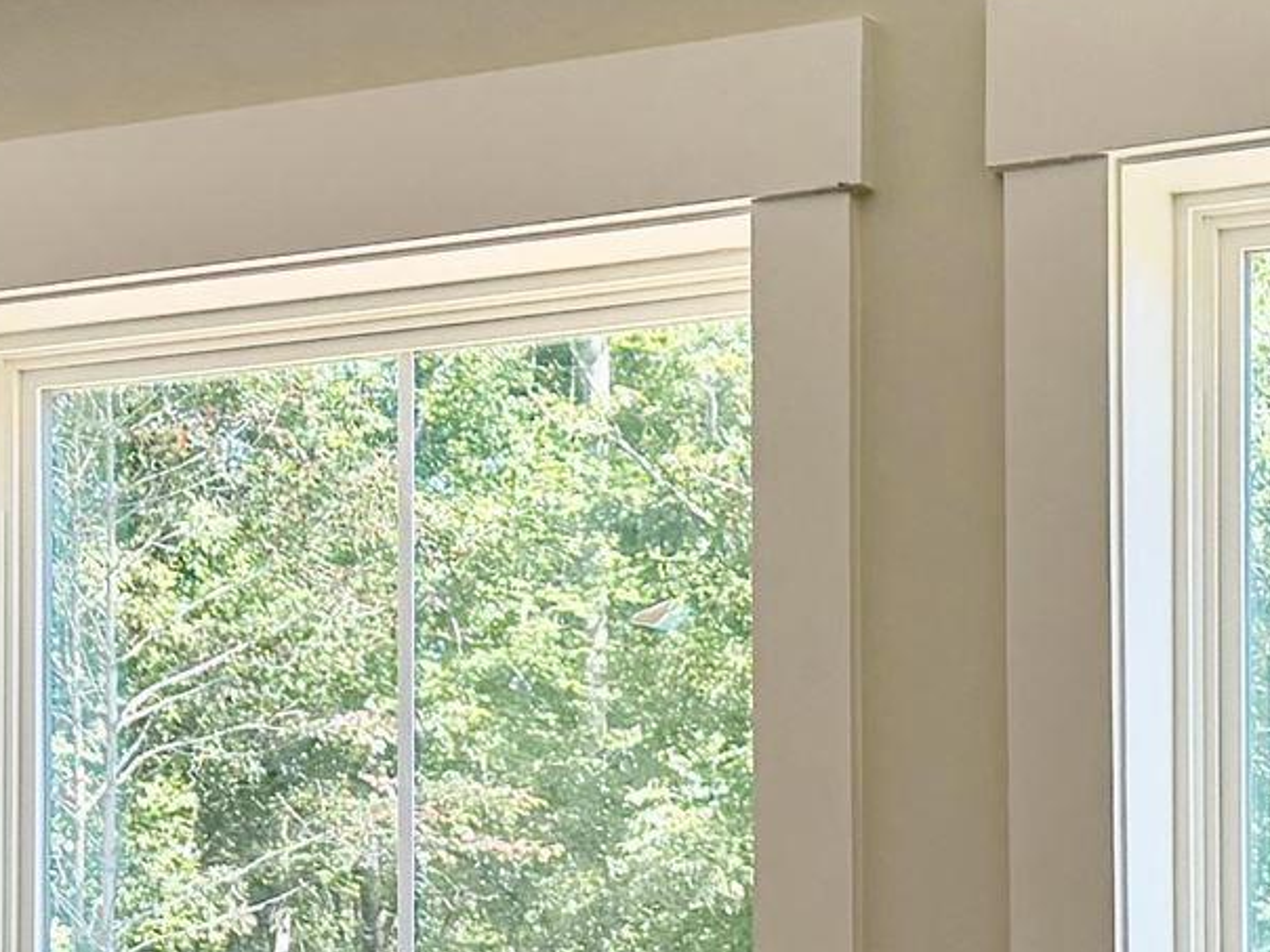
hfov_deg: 16.1
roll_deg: +0.5
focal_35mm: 122
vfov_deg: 12.0
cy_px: 1053
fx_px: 4476
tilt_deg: +2.9
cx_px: 374
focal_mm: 6.76
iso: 100
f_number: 1.78
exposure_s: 1/399
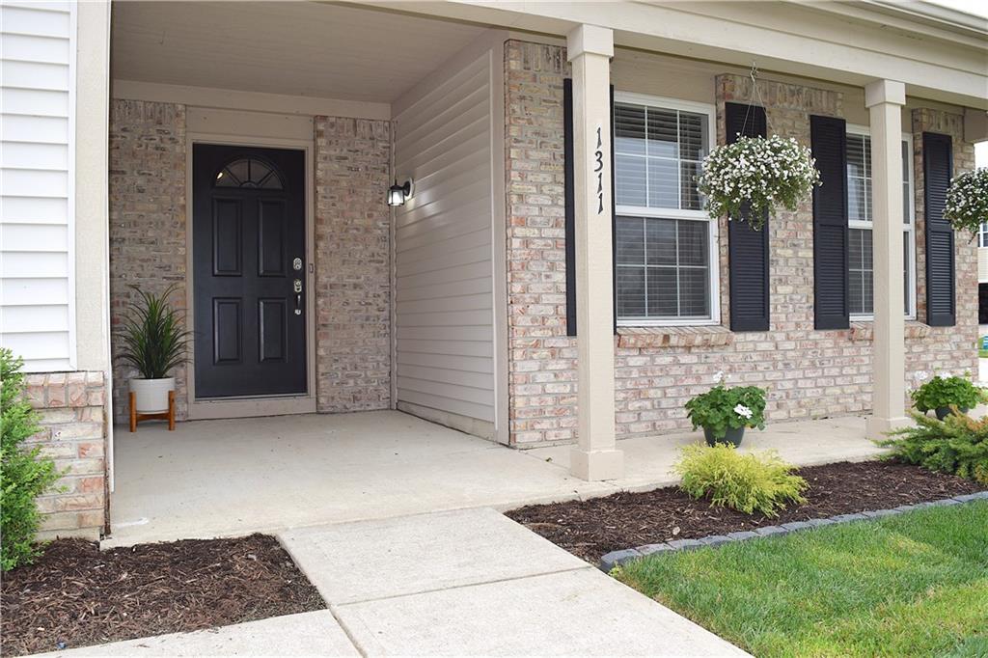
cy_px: 329
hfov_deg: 61.9
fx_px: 823
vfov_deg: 43.6
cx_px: 494
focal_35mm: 30
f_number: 6.3
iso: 100
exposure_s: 1/160
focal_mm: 20
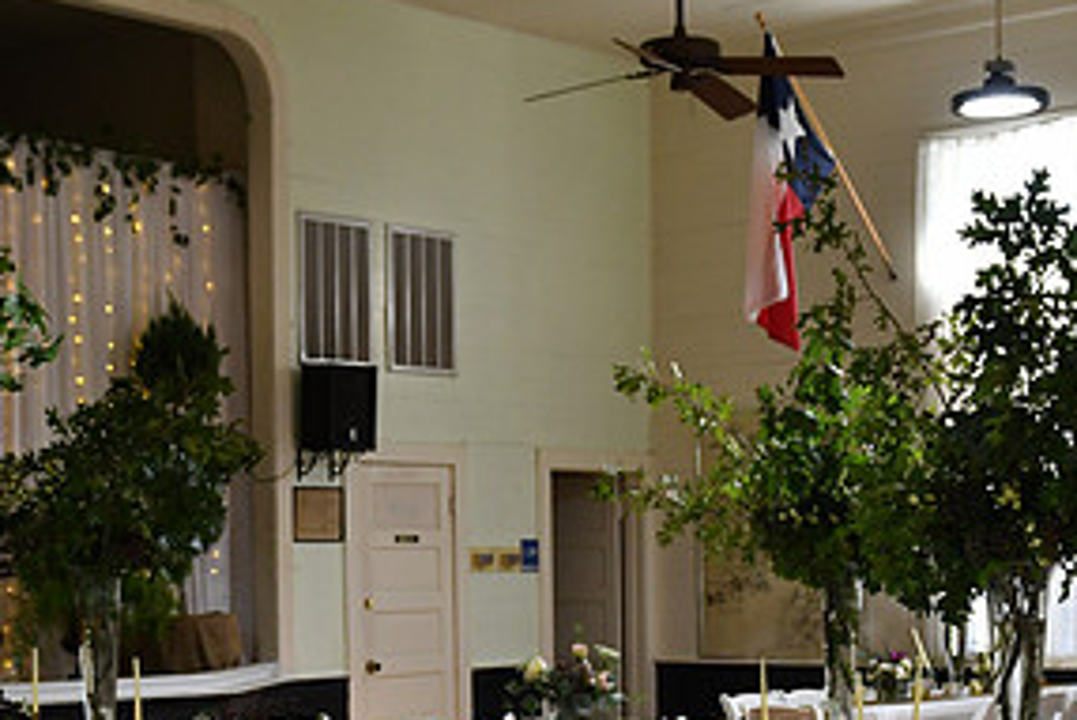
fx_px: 2185
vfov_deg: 18.2
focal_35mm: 73
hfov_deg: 27.7
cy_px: 711
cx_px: 618
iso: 1000
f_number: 2.8
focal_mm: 24
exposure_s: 1/400
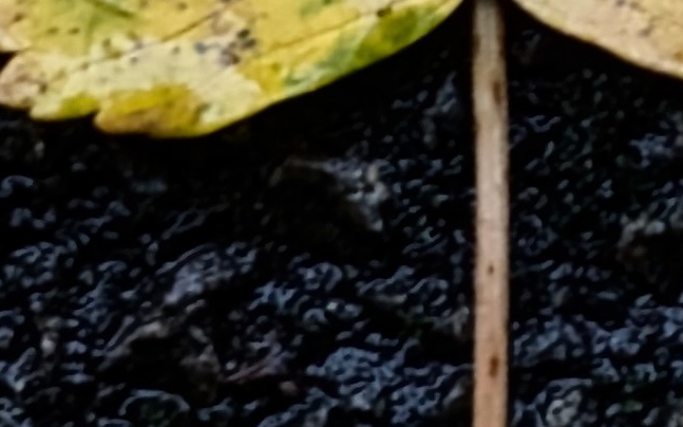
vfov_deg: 4.0
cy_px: -327
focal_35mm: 328
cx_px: 469
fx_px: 6104
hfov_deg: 6.4
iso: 222
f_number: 1.68
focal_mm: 6.9
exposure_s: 1/40
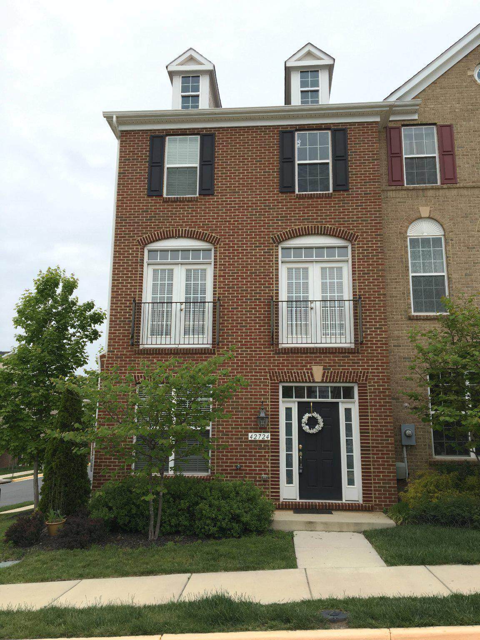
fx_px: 536
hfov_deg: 48.2
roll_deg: -1.7
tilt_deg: +13.4
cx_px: 240
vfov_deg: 61.7
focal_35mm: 29
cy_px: 320
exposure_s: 1/331
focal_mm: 4.15
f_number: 2.2
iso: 25
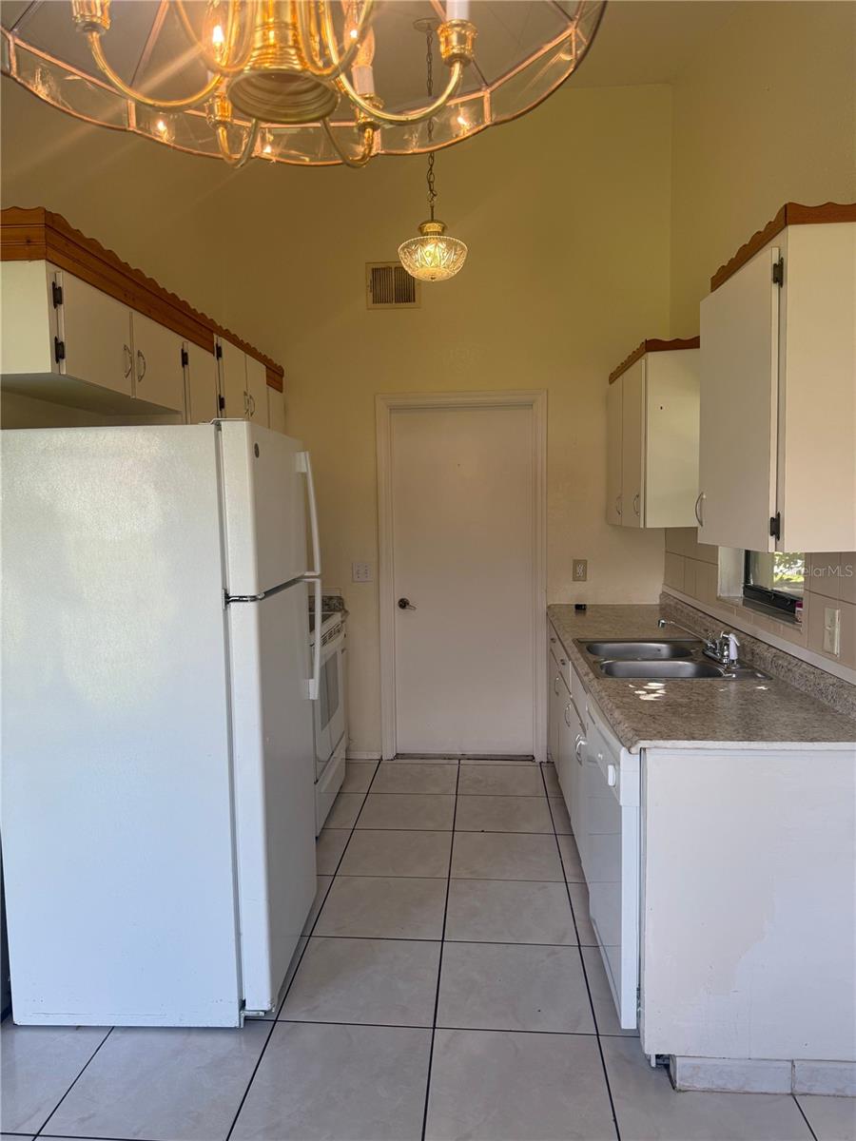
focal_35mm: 24
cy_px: 570
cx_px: 428
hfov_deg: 56.8
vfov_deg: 71.6
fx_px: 791
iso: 100
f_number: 1.78
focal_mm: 6.76
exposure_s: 1/251
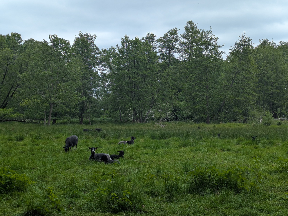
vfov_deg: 29.7
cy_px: 107
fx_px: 408
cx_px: 146
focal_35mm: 49
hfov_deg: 38.9
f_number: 1.85
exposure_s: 1/1151
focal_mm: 6.81
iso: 47
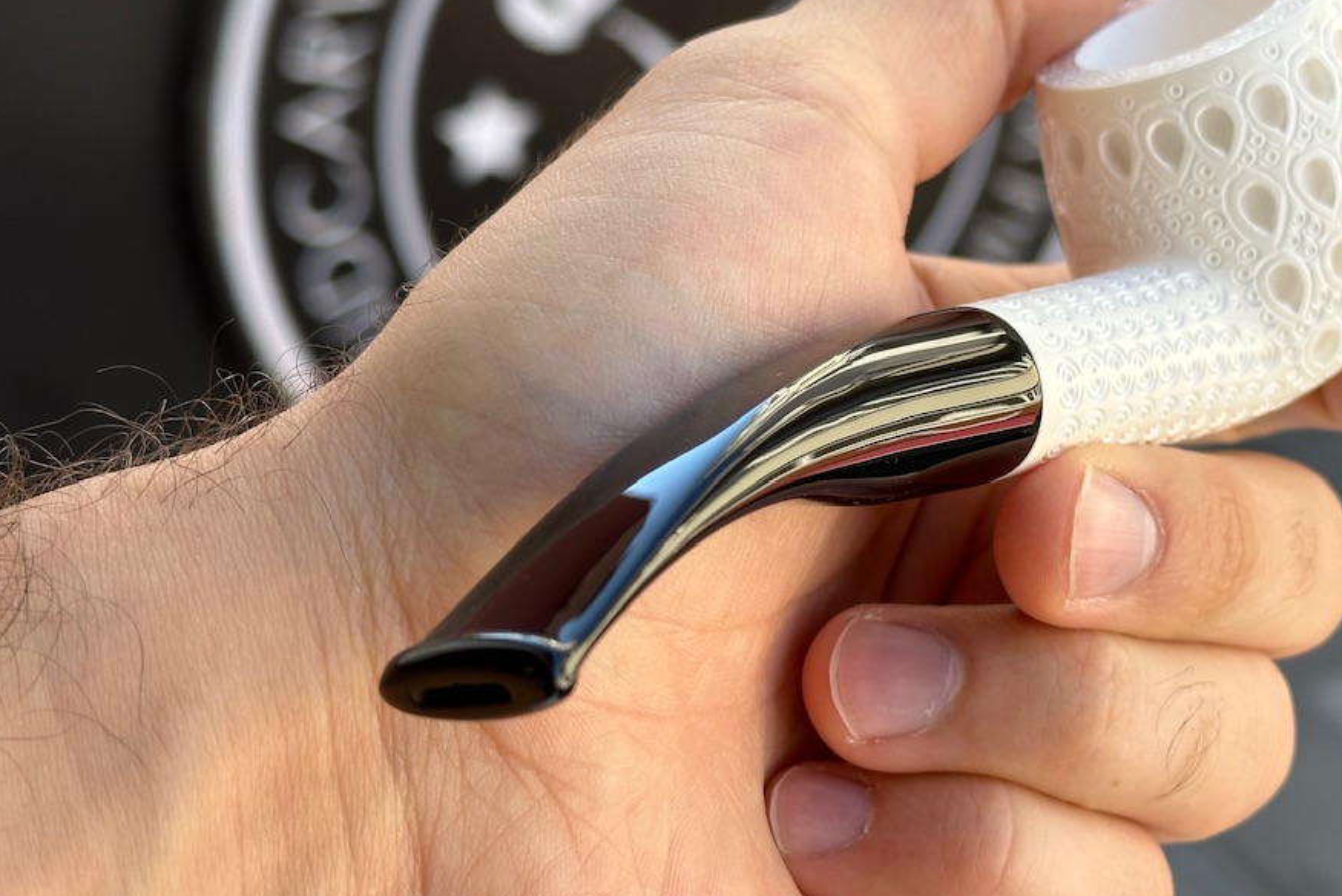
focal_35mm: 73
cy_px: 351
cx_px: 975
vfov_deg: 18.7
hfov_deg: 27.4
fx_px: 2722
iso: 64
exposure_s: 1/435
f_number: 1.78
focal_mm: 6.86
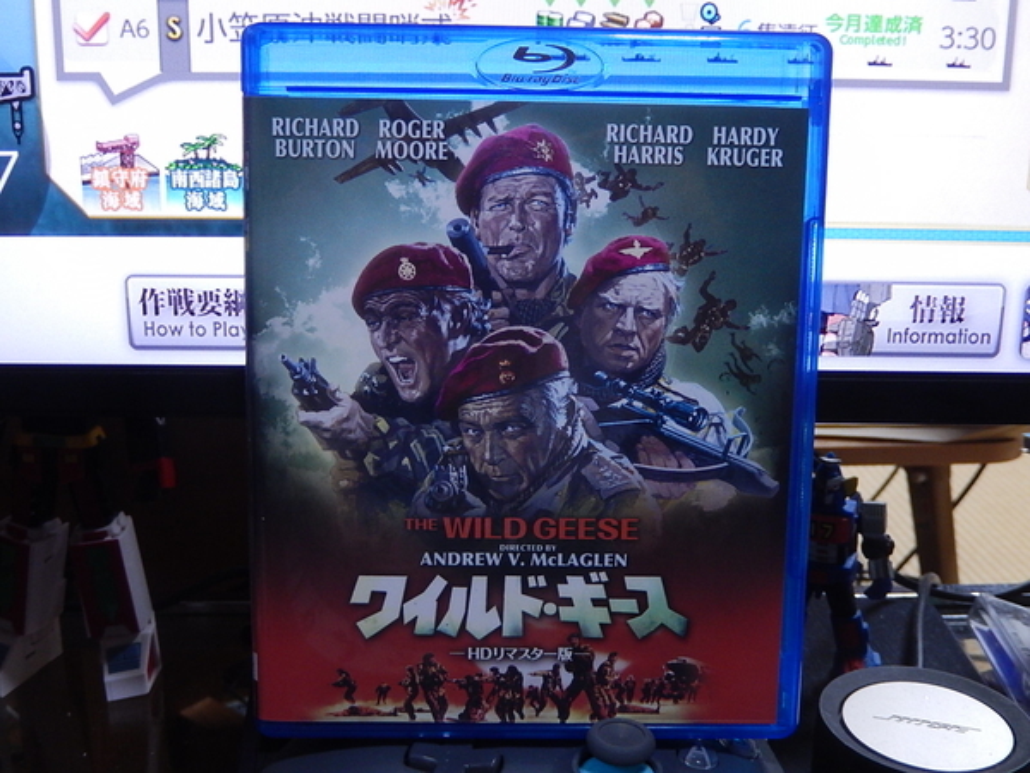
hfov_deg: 45.8
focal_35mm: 41
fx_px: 1220
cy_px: 386
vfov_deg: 35.1
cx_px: 515
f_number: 4.2
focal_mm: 7.3
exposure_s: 1/15
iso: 400
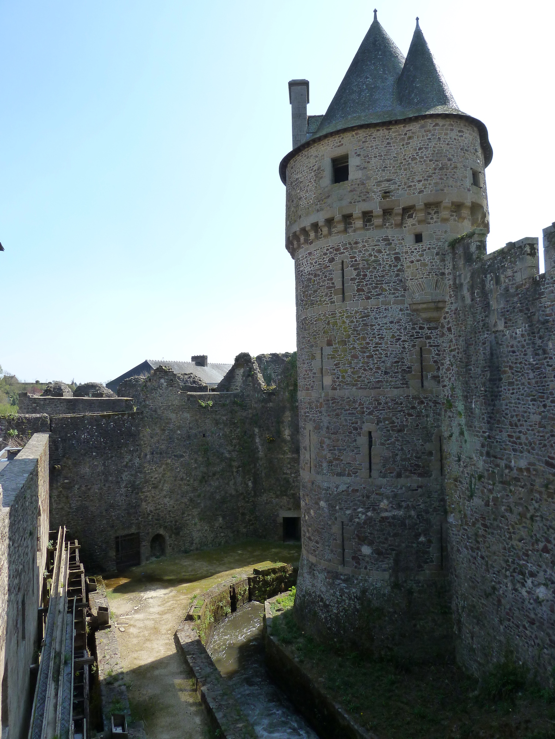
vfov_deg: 69.4
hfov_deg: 54.9
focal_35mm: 25
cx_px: 278
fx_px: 534
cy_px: 370
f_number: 4
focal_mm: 4.1
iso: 125
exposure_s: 1/400
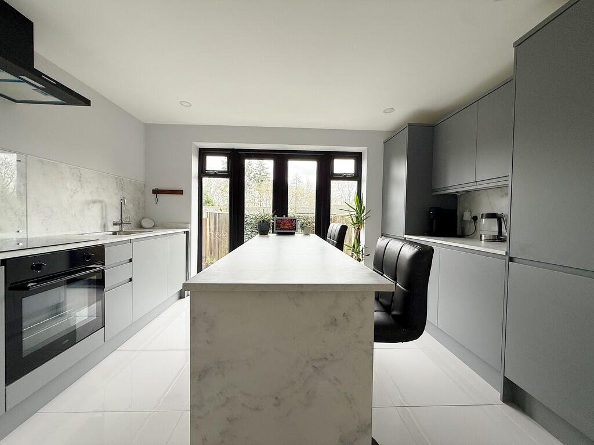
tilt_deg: -0.9
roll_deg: -1.0
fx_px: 240
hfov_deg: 102.1
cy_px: 222
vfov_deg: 85.7
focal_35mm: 14
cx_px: 297
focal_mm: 2.22
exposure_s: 1/111
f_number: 2.2
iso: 64
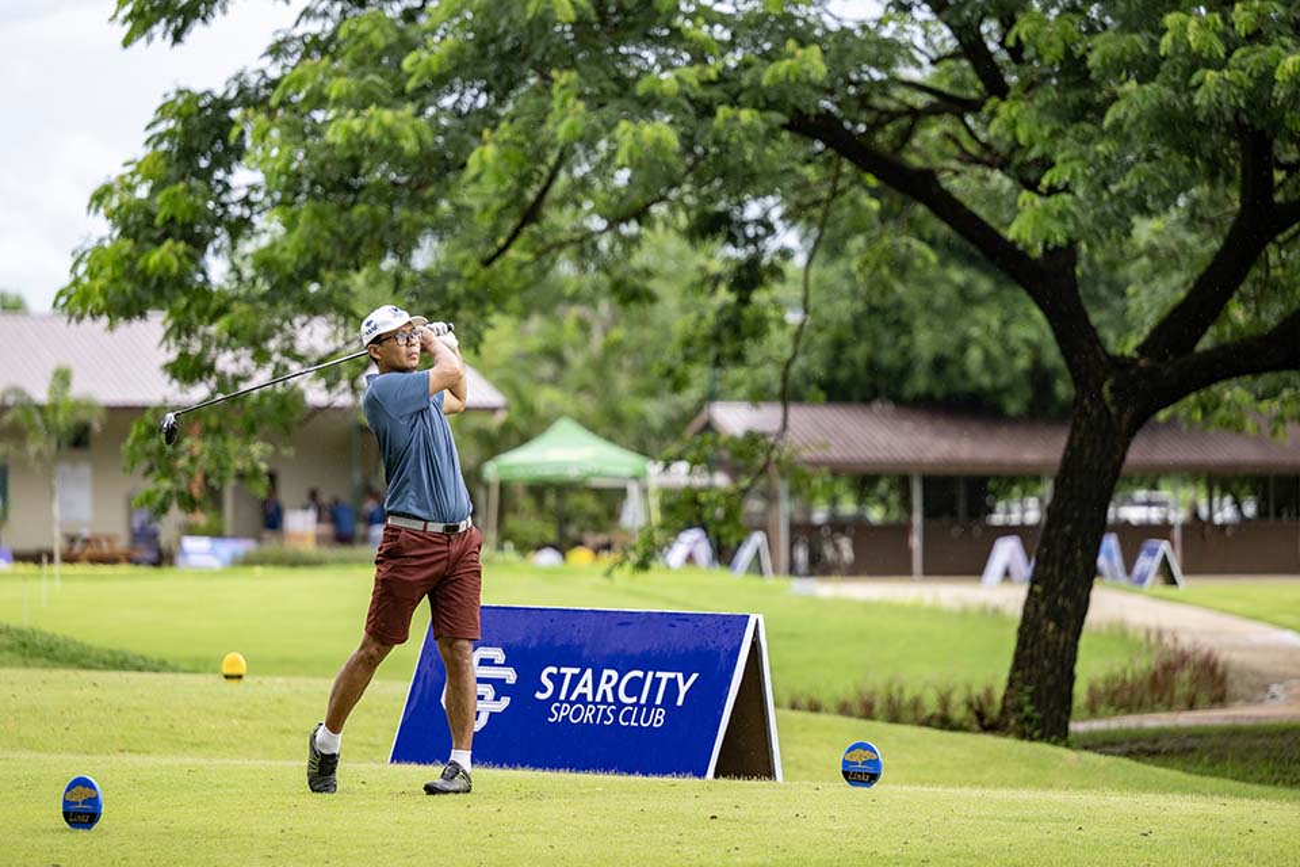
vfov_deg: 9.5
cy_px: 434
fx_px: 5236
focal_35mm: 145
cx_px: 650
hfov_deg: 14.2
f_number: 2.8
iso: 560
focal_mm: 145
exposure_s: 1/3200
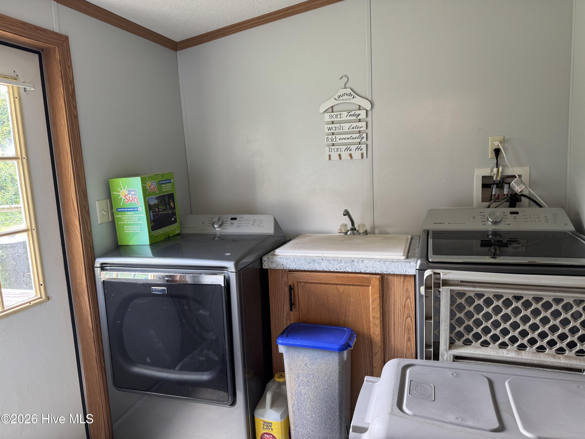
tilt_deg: -7.7
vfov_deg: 56.8
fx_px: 406
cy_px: 220
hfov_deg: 71.6
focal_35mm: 24
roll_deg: +2.5
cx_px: 292
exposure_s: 1/60
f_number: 1.78
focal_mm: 6.76
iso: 125
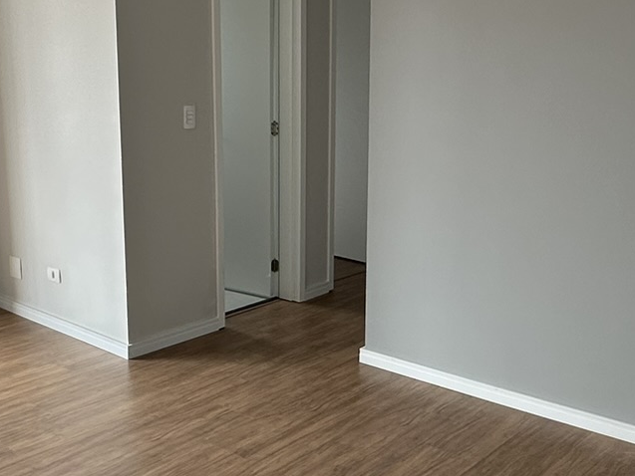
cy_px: 222
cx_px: 272
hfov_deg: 42.0
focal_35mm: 45
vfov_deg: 32.2
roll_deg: +0.0
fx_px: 826
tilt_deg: -11.1
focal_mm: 2.22
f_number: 2.2
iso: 100
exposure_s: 1/99
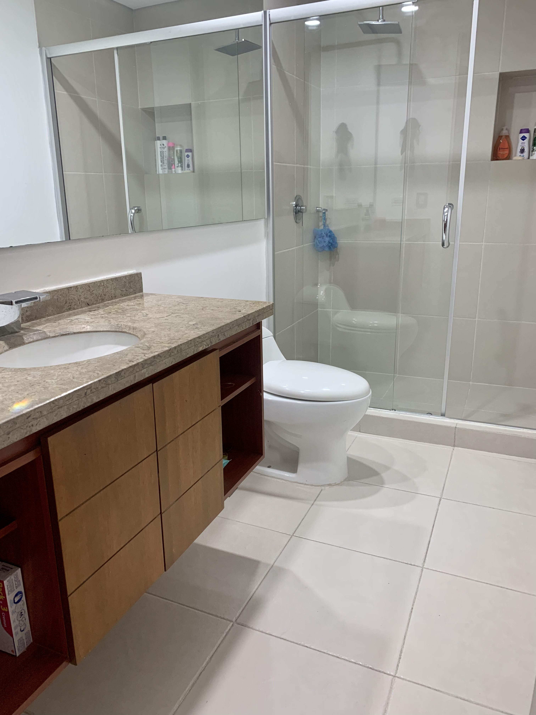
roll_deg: +1.2
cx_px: 268
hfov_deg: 53.1
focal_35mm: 26
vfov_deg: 67.3
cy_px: 358
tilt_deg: -15.1
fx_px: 537
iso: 100
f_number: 1.8
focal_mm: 4.25
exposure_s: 1/60
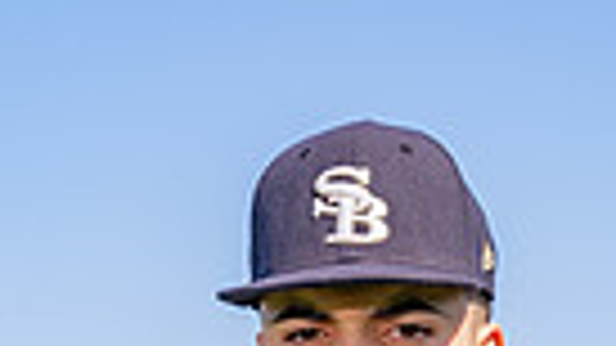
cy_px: 939
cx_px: 378
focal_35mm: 151
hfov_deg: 14.2
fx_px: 2466
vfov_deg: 7.3
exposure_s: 1/500
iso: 100
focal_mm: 44
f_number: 5
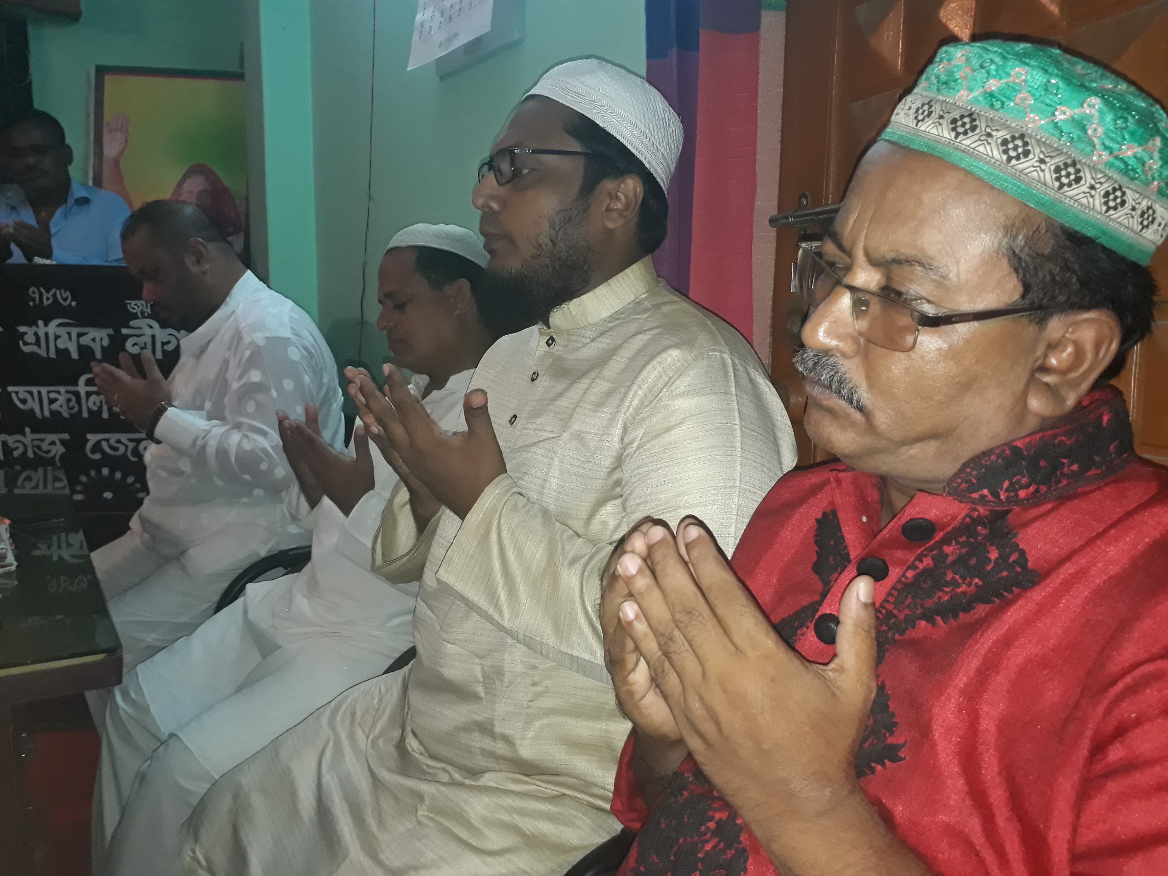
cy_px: 438
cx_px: 584
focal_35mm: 27
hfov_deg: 65.3
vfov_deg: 51.4
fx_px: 911
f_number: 1.9
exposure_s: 1/33
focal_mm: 3.6
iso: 200
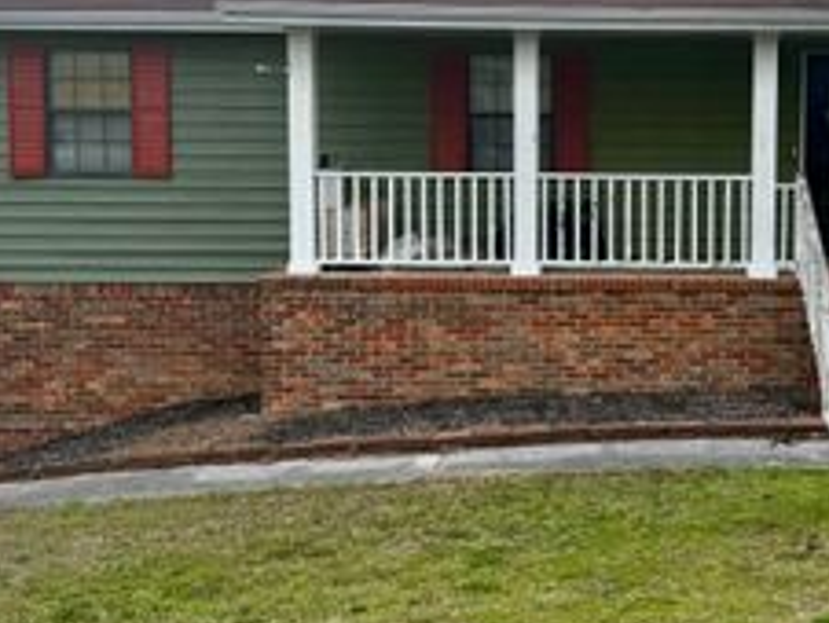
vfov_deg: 27.3
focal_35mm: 53
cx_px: 638
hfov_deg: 35.2
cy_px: 185
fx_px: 1271
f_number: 1.78
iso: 80
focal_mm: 6.76
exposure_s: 1/1425
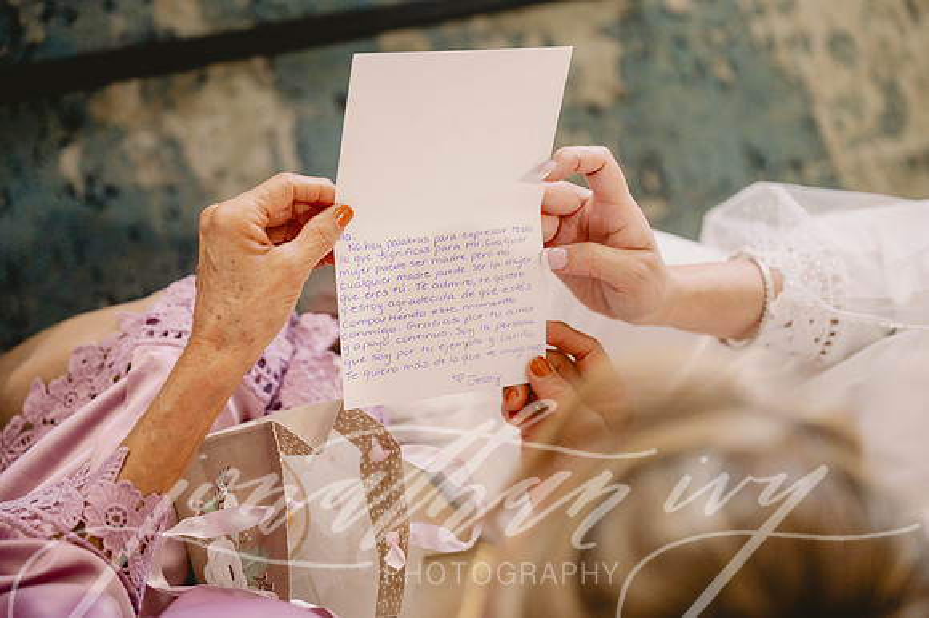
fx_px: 1805
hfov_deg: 28.9
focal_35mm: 70
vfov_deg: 19.4
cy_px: 309
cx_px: 464
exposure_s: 1/320
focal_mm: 70
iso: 2000
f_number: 2.8
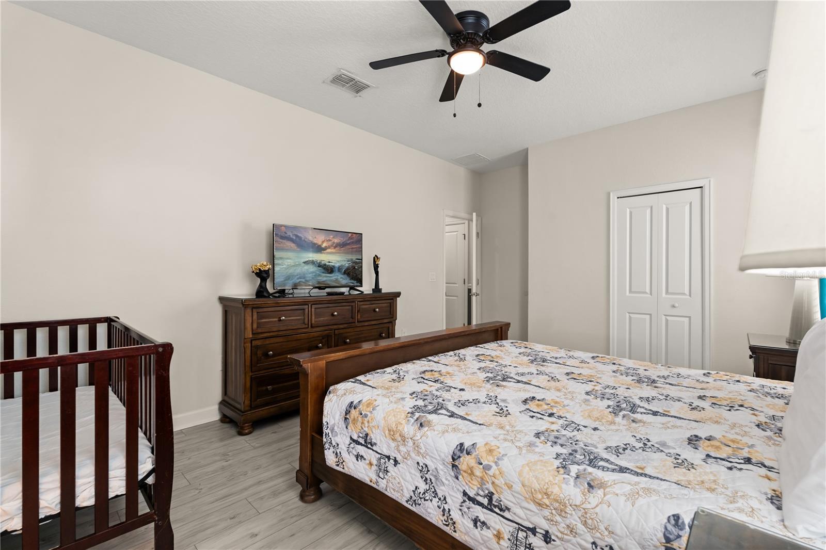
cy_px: 275
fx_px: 367
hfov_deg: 96.7
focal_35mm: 16
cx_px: 413
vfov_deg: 73.7
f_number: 7.1
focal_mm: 16
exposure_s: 1/15
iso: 320
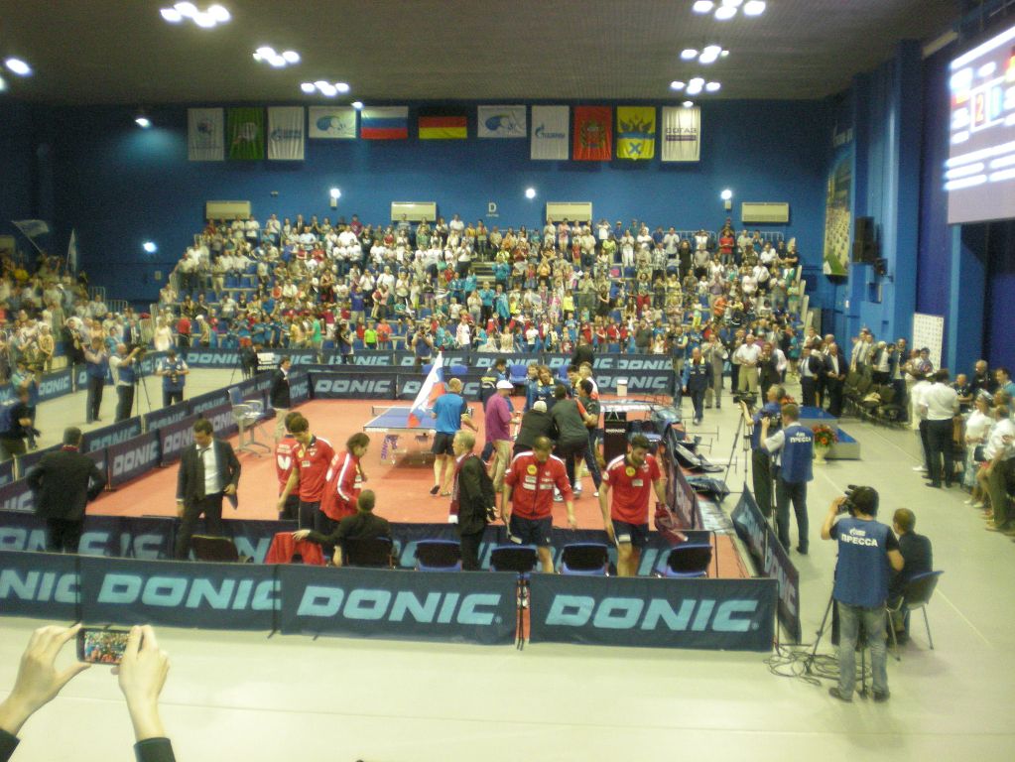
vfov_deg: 37.7
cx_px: 508
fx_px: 1115
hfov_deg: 49.0
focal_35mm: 38
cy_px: 381
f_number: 3.1
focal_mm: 6.3
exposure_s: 1/30
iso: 393
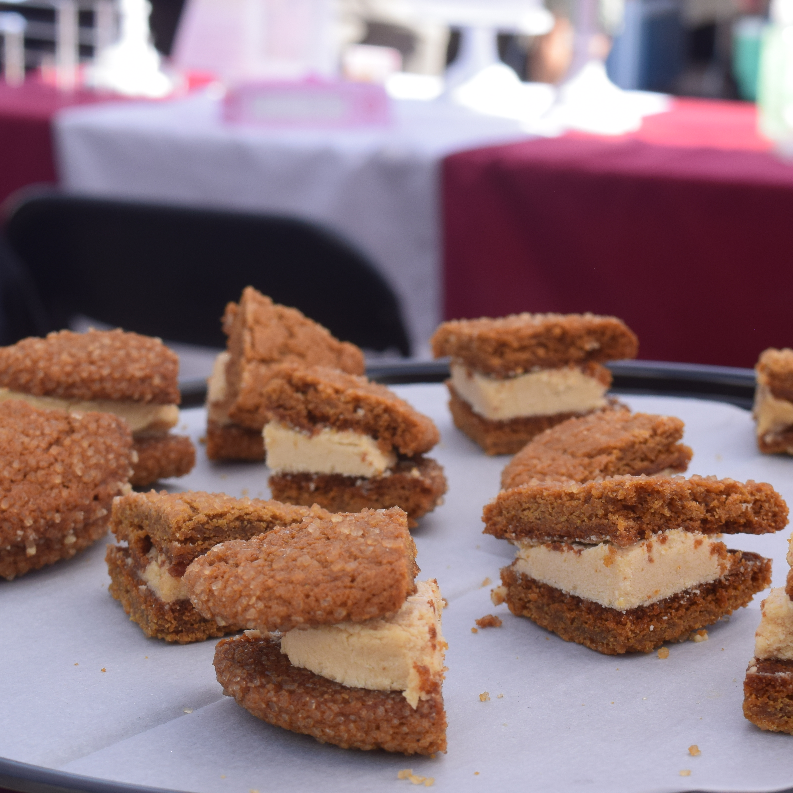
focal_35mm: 82
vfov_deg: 21.1
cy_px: 480
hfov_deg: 21.1
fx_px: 2125
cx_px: 519
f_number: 10
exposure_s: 1/250
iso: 400
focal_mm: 34
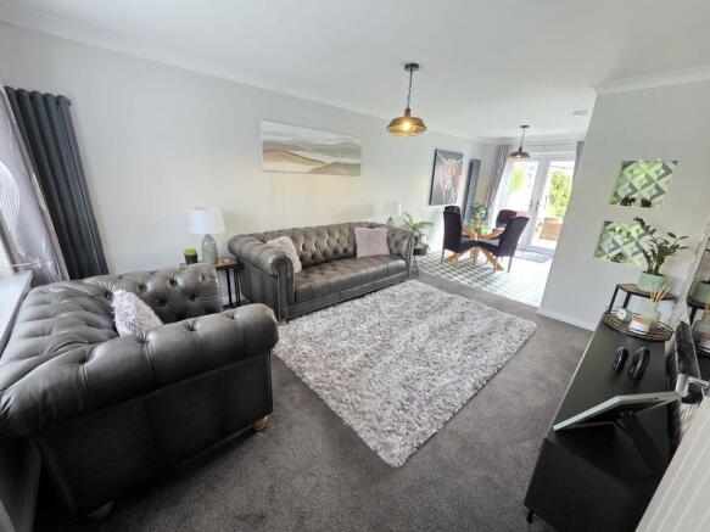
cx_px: 355
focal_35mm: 13
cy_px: 266
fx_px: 267
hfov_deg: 106.2
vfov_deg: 89.9
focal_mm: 2.2
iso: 640
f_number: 1.9
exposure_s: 1/50
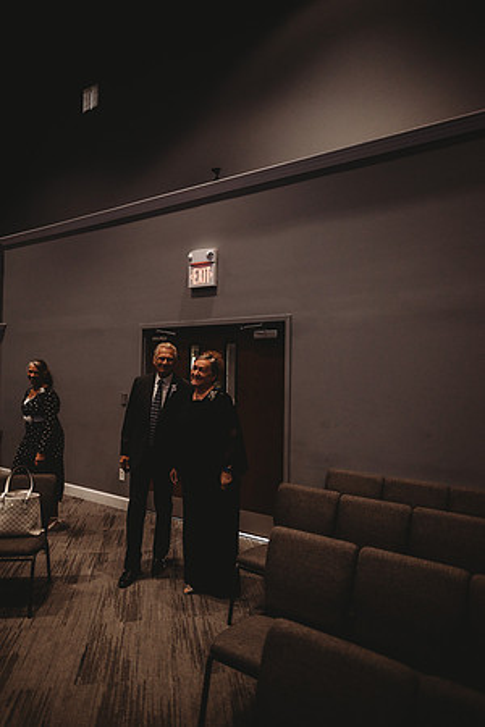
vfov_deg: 73.7
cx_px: 242
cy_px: 364
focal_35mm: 24
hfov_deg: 53.1
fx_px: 485
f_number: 2.2
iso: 400
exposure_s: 1/125
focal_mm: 24
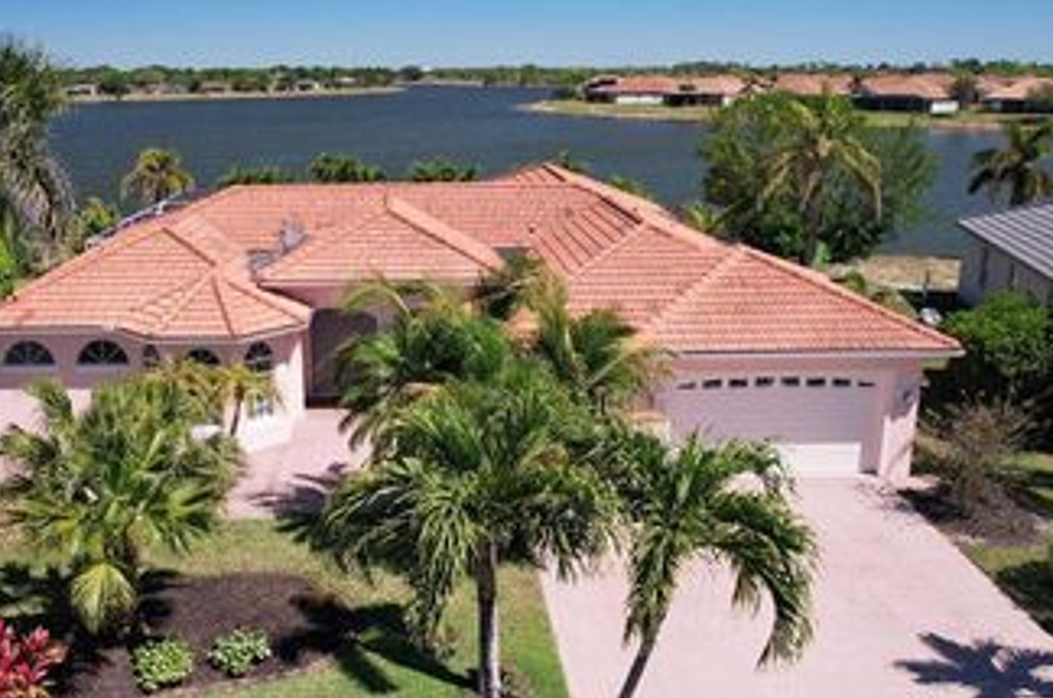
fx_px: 993
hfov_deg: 55.2
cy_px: 330
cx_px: 393
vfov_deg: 38.8
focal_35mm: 34
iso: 150
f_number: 2.8
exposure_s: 1/1000
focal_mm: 8.38
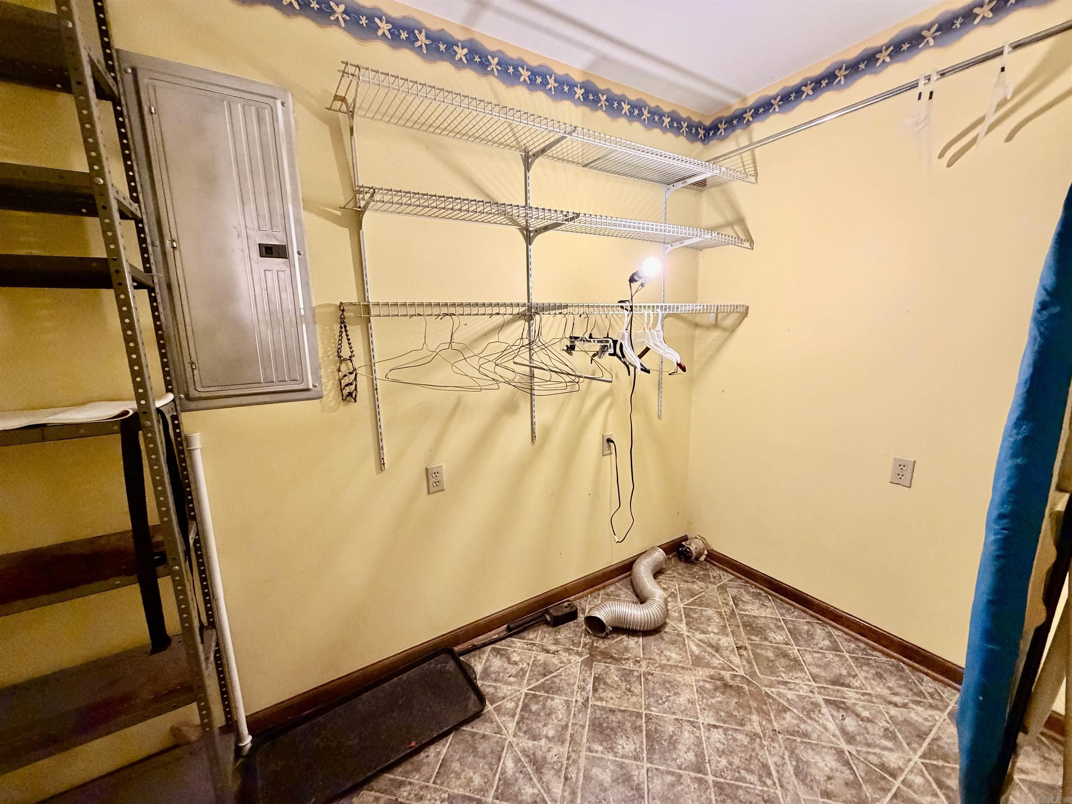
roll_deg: +1.0
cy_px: 402
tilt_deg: -10.1
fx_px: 434
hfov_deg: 102.1
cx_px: 536
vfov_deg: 85.7
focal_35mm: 14
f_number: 2.2
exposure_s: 1/60
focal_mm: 2.22
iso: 500
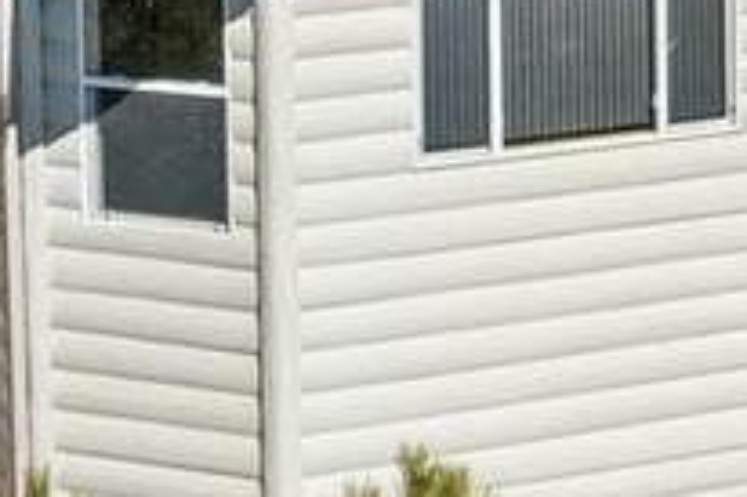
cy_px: -303
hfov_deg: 14.5
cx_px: 910
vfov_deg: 9.6
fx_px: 2840
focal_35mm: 137
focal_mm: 8.4
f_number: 2.8
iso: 100
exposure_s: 1/2500
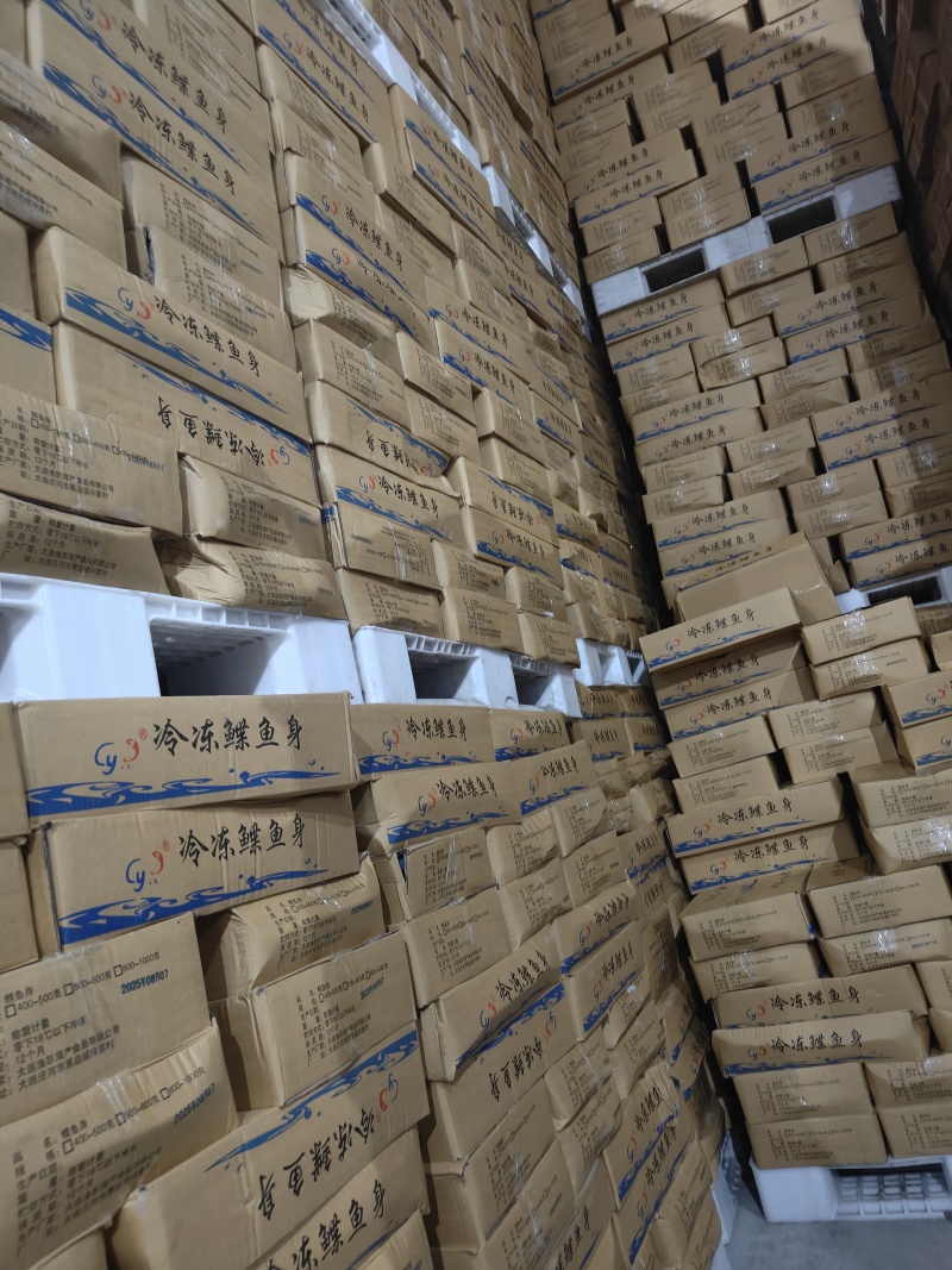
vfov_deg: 71.6
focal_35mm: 24
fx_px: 880
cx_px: 476
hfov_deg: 56.8
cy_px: 635
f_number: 1.8
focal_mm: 5.59
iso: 1250
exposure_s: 1/20
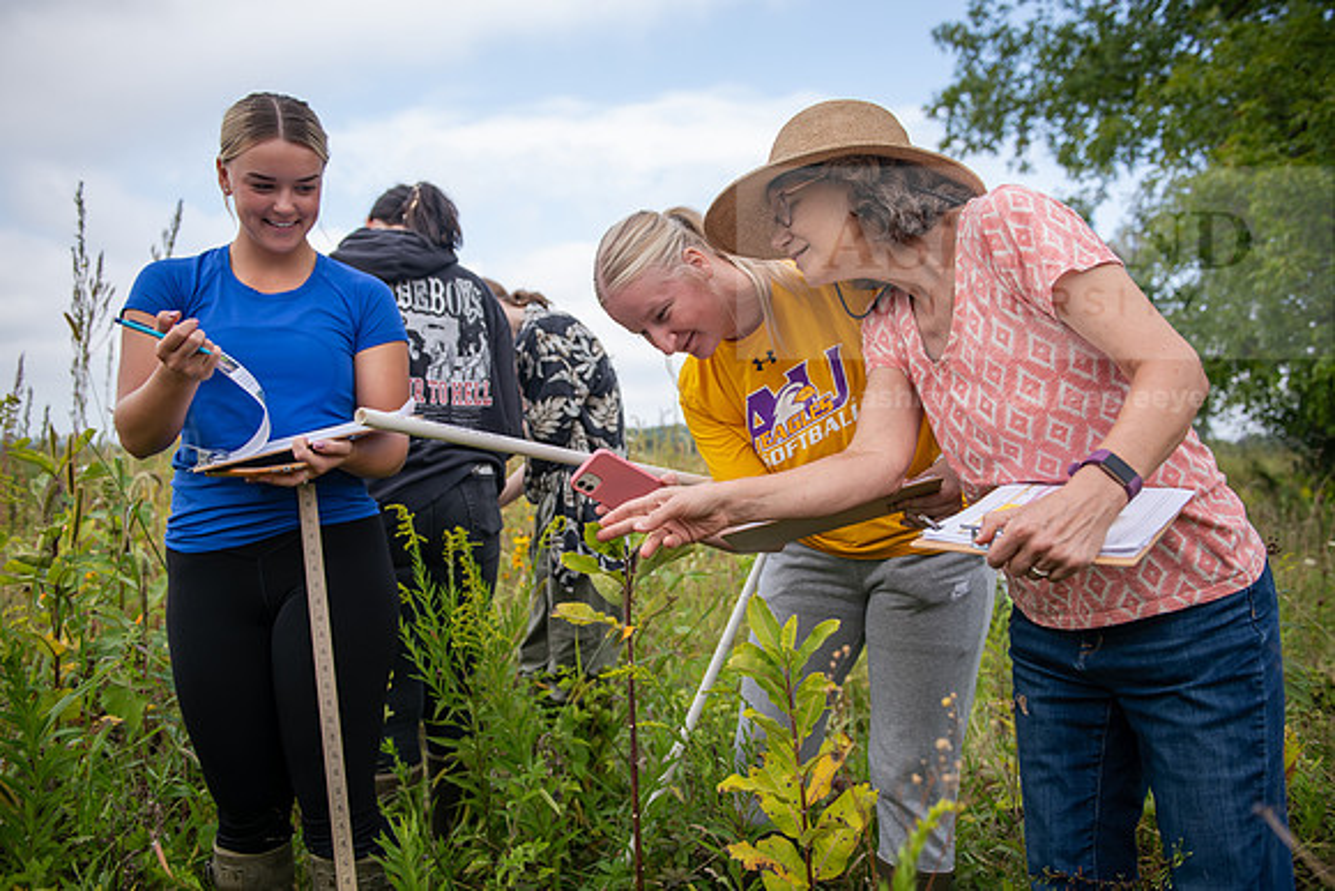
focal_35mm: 28
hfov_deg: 65.5
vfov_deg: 46.4
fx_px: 1039
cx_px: 668
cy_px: 446
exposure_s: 1/400
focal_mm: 28
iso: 80
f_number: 3.2
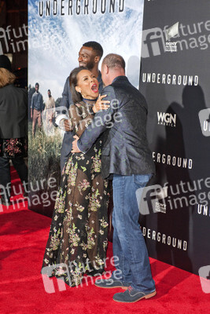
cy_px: 157
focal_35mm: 70
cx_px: 105
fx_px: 612
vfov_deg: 28.8
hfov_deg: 19.5
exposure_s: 1/400
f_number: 4.5
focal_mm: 70
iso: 800
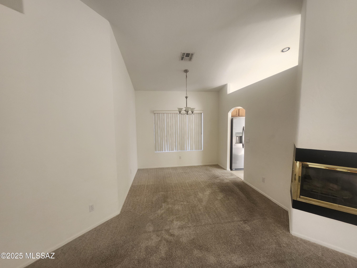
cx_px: 178
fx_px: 134
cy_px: 134
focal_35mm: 13
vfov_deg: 89.9
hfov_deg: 106.2
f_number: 2.2
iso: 100
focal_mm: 1.74
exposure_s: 1/60
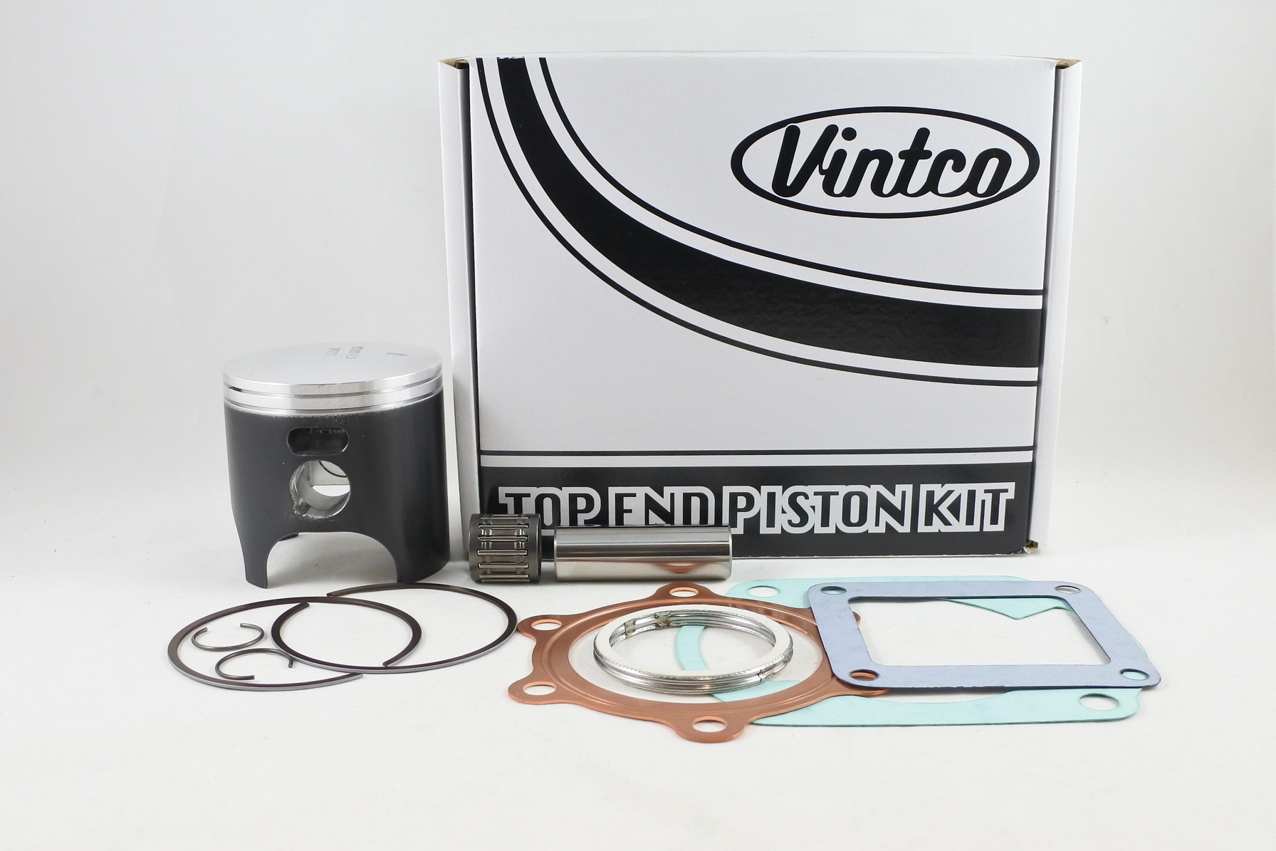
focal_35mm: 27
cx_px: 638
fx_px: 957
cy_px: 426
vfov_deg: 47.9
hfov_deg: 67.4
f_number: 3.5
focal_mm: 10
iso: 400
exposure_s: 1/125
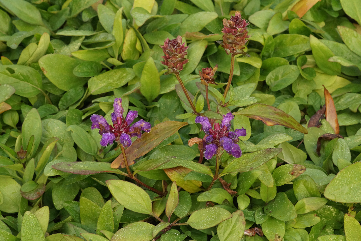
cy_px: 118
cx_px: 193
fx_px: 1685
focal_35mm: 168
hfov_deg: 12.2
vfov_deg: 8.2
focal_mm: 100
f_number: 9
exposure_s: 1/160
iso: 1000
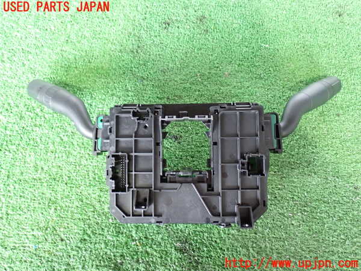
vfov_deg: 44.2
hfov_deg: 56.8
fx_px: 334
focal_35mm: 32
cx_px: 180
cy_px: 136
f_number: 2.4
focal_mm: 5.79
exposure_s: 1/30
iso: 800
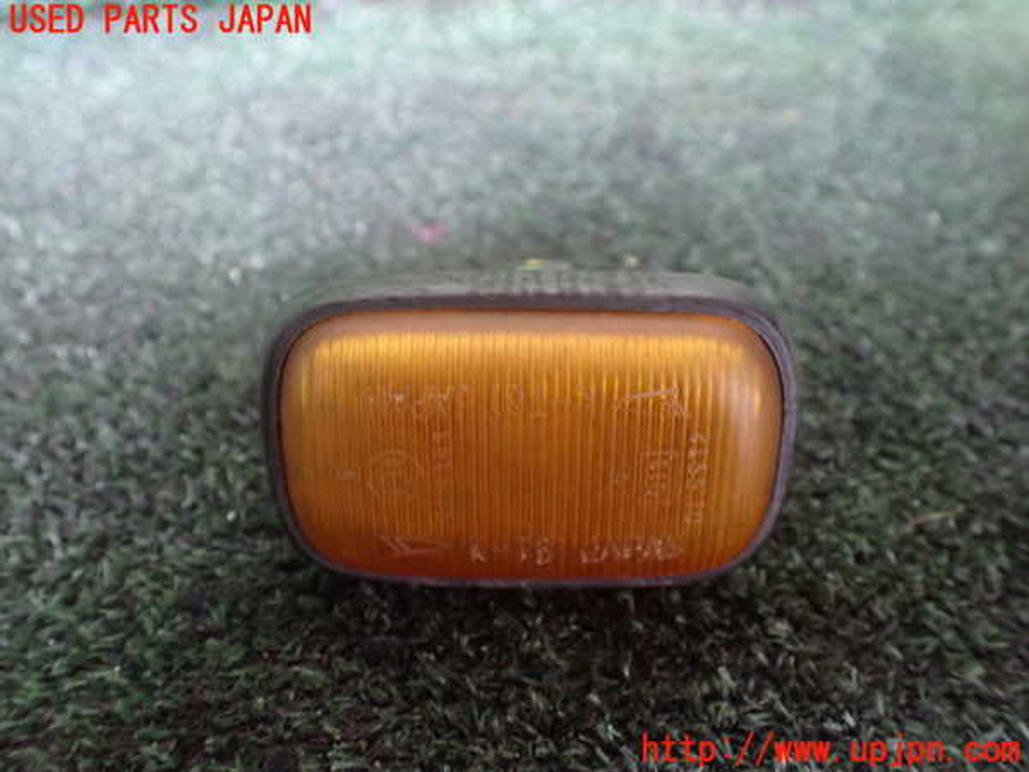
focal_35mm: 30
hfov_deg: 60.0
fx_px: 892
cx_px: 514
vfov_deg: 46.8
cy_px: 386
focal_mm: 5.4
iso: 1000
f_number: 2.3
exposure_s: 1/30
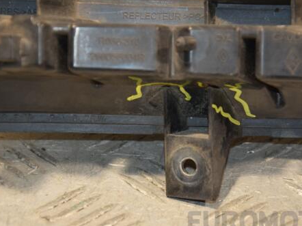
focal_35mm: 206
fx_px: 1793
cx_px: 175
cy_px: 130
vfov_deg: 7.2
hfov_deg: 9.6
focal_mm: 105
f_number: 5.6
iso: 800
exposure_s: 1/160
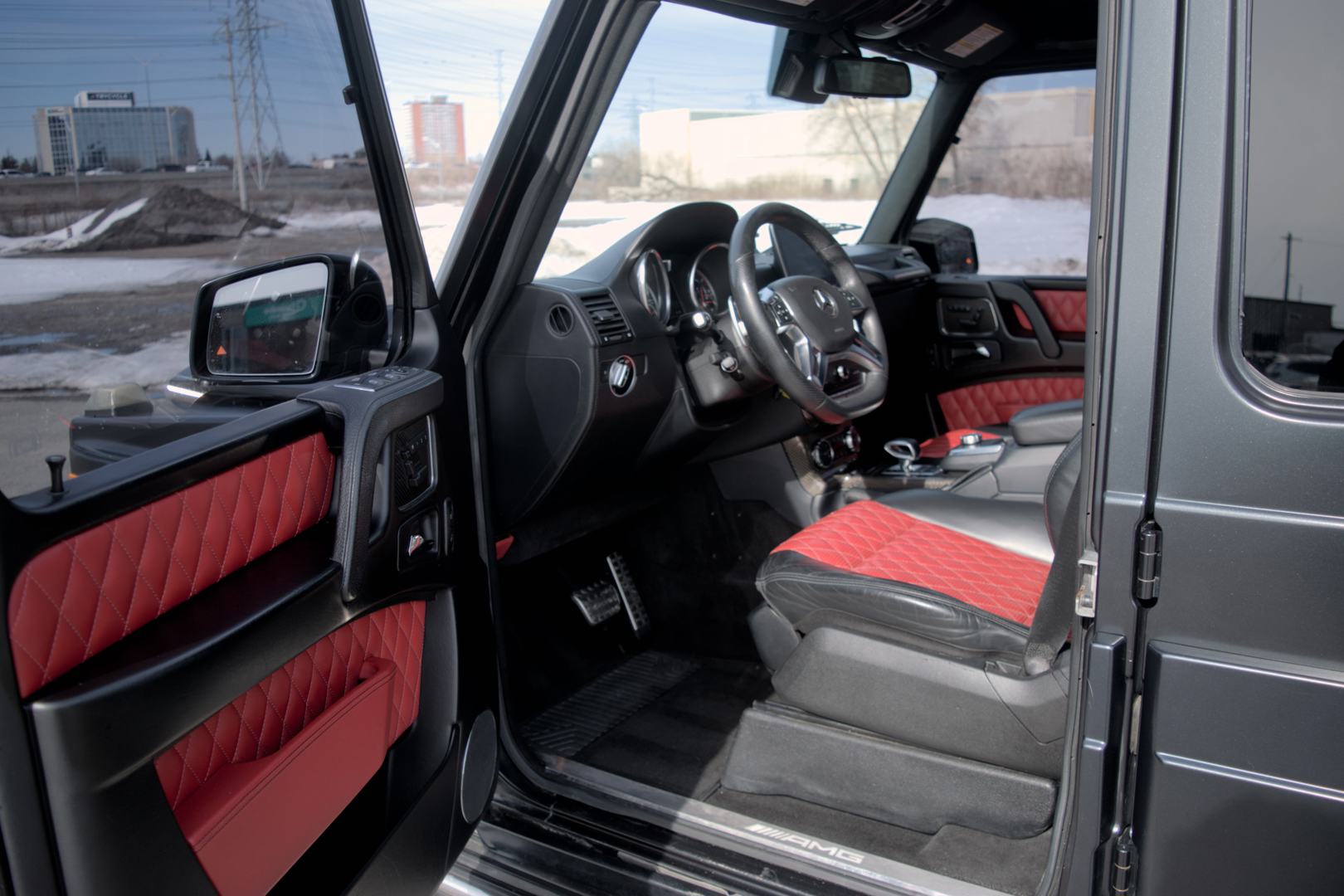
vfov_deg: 47.9
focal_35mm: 27
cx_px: 672
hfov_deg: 67.4
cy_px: 448
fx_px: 1008
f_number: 3.5
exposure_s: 1/200
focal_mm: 18
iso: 100
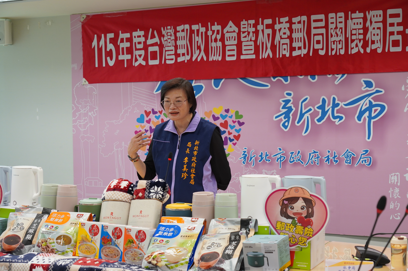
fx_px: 679
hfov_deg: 33.4
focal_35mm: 60
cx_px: 204
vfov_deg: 22.6
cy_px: 136
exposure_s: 1/160
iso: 640
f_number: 4
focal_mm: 40
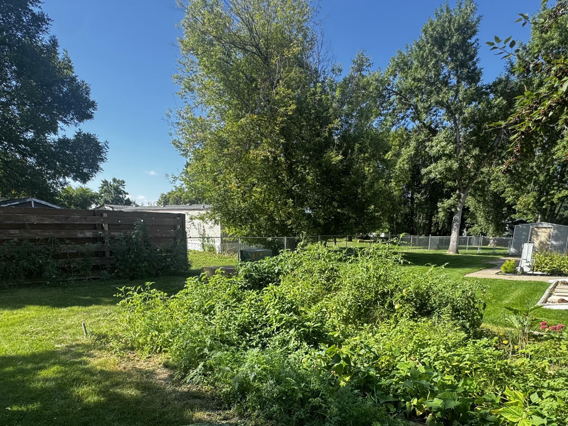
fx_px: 361
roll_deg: -1.6
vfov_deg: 59.3
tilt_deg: -11.3
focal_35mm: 22
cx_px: 296
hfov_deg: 76.3
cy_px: 293
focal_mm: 2.22
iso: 40
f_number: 2.2
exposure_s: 1/512
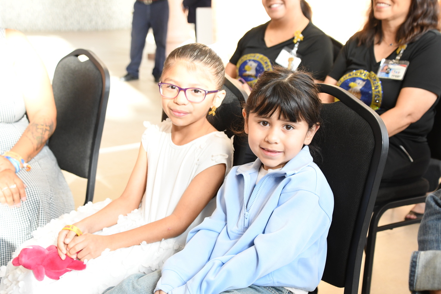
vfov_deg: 22.6
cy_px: 147
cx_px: 220
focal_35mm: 60
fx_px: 735
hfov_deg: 33.4
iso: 1600
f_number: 5.6
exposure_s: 1/250
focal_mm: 40
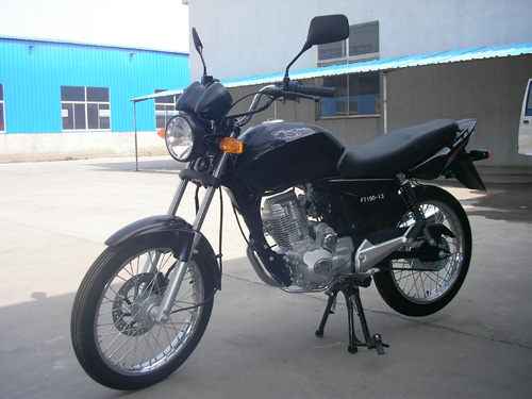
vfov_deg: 37.7
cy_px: 200
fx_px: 584
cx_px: 266
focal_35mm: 38
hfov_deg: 49.0
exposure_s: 1/399
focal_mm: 6
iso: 71
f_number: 2.9
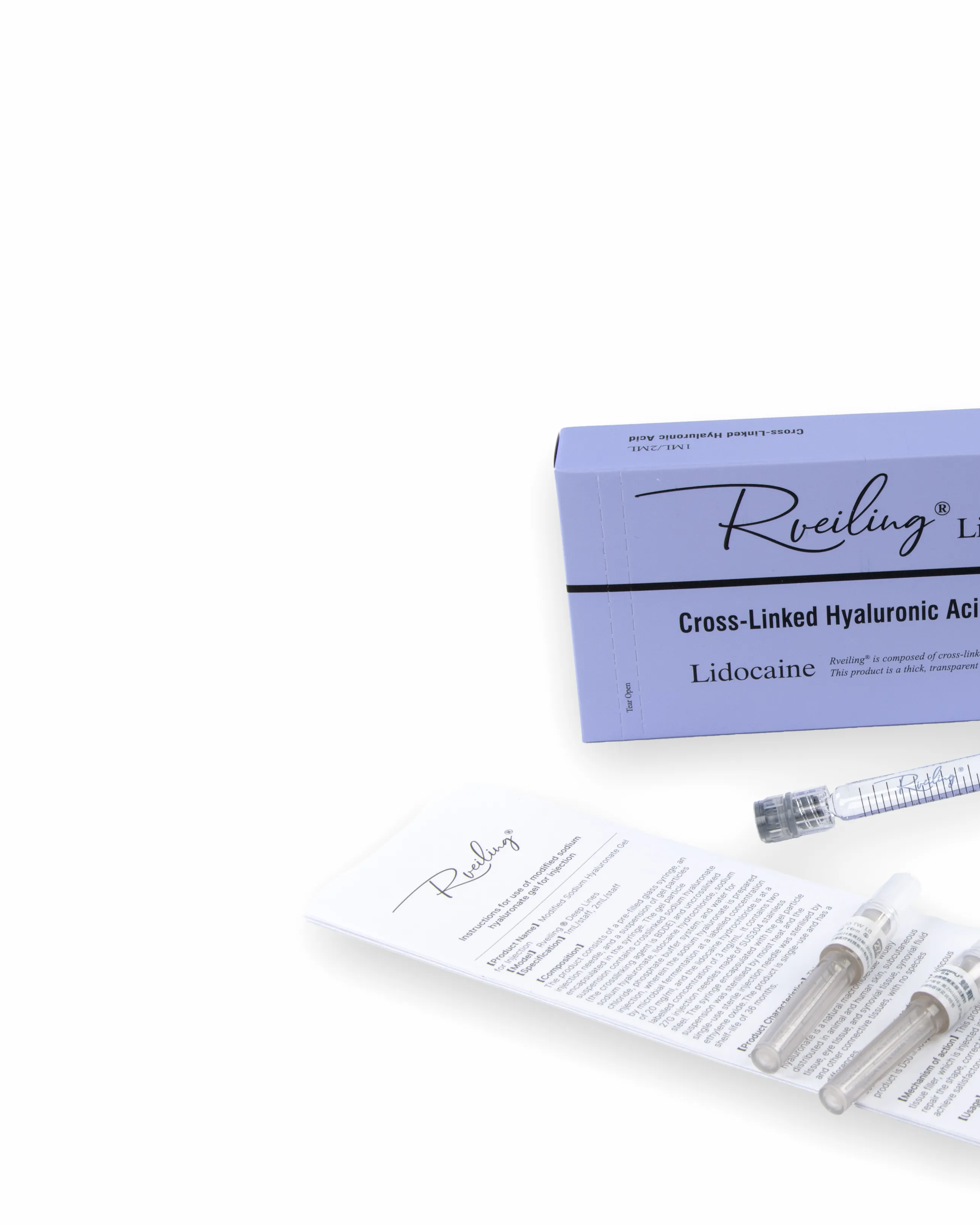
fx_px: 2175
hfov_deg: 24.6
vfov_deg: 31.5
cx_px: 900
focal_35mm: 60
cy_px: 607
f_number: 14
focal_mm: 28
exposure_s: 1/25
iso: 160
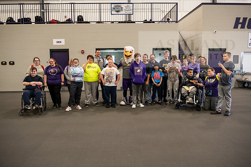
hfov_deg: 63.6
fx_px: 202
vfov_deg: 45.0
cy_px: 84
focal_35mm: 29
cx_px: 126
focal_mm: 29
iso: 3200
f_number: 3.5
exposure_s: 1/200
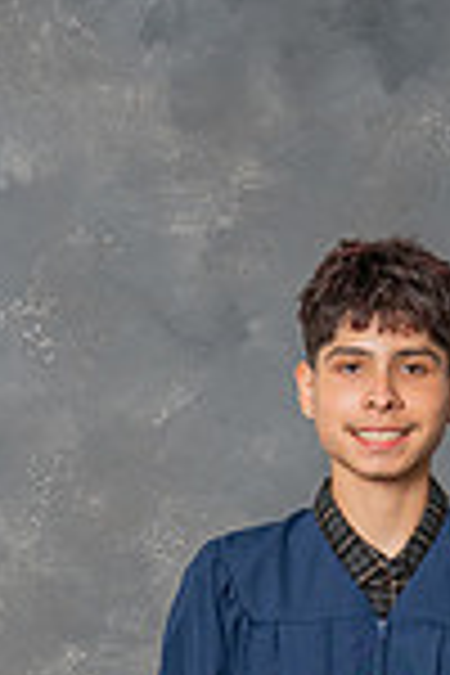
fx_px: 3000
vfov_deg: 12.3
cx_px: 448
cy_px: 951
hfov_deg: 8.5
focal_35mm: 160
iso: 200
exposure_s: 1/200
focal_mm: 29.5
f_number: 4
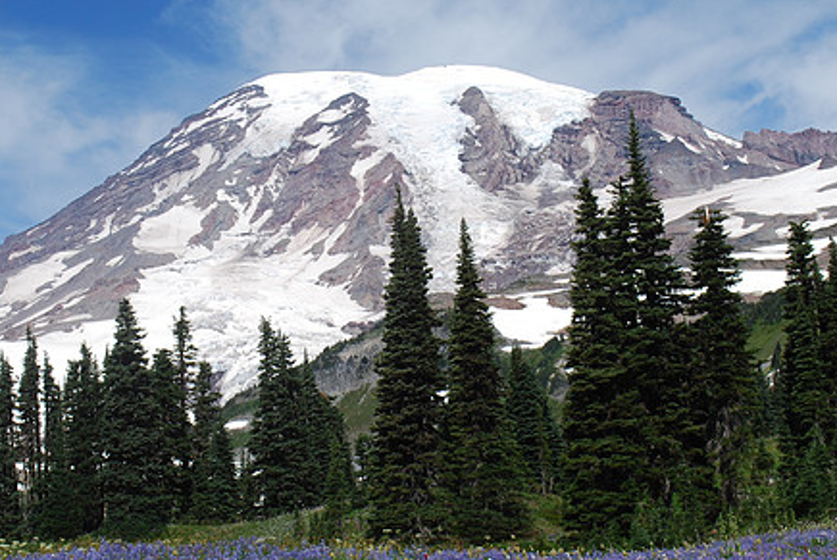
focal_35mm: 64
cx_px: 369
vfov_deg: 21.3
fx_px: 1489
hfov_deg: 31.4
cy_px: 316
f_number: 10
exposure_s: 1/250
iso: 110
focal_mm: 32
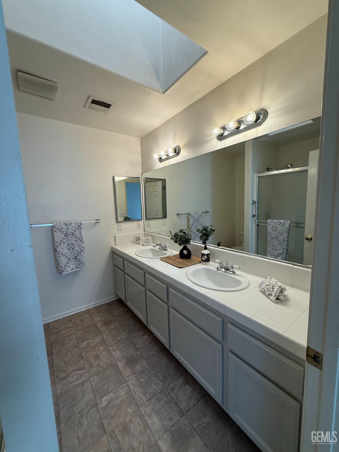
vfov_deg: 102.1
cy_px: 226
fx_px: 183
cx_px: 170
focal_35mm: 14
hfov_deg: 85.7
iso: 64
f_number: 2.2
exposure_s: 1/120
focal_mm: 2.22
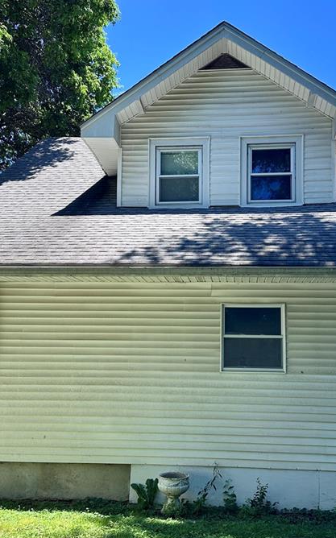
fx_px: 572
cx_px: 193
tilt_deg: +7.6
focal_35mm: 39
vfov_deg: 50.3
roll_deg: +0.1
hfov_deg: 32.7
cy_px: 296
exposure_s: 1/1357
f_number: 1.78
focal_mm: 6.86
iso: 80
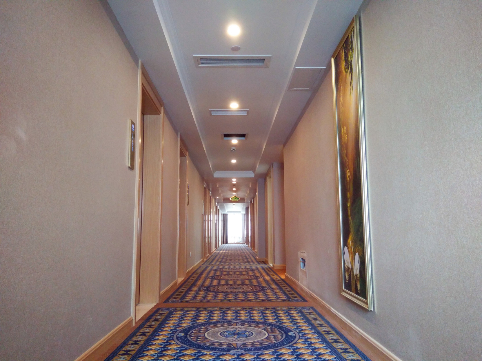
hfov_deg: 79.0
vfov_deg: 63.4
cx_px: 241
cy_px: 180
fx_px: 292
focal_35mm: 21
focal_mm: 3.66
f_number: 2.2
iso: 291
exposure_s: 1/33.3
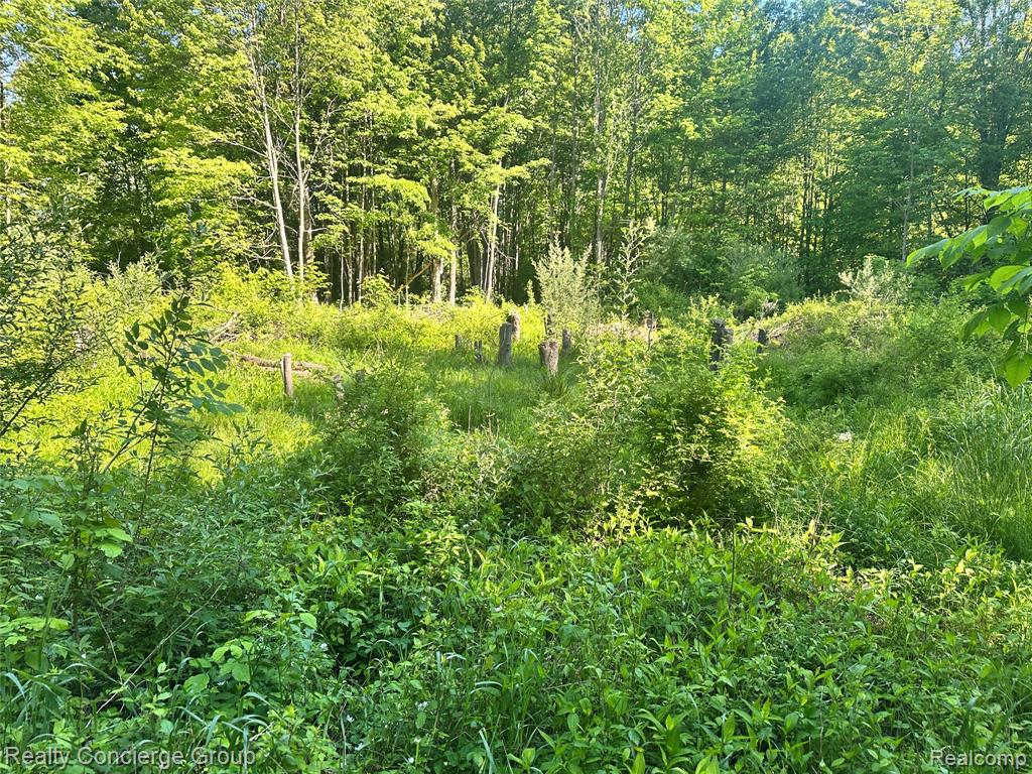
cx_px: 516
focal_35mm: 24
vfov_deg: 56.8
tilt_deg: -9.3
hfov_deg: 71.6
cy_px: 387
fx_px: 716
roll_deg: -1.4
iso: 80
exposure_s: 1/462
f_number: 1.78
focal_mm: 6.86
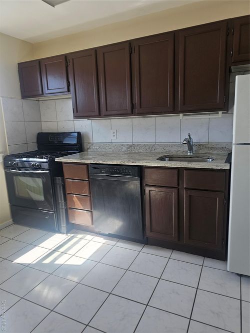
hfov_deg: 58.9
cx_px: 125
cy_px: 166
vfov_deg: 73.9
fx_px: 222
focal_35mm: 23
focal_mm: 6.3
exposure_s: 1/180
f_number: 1.7
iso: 50
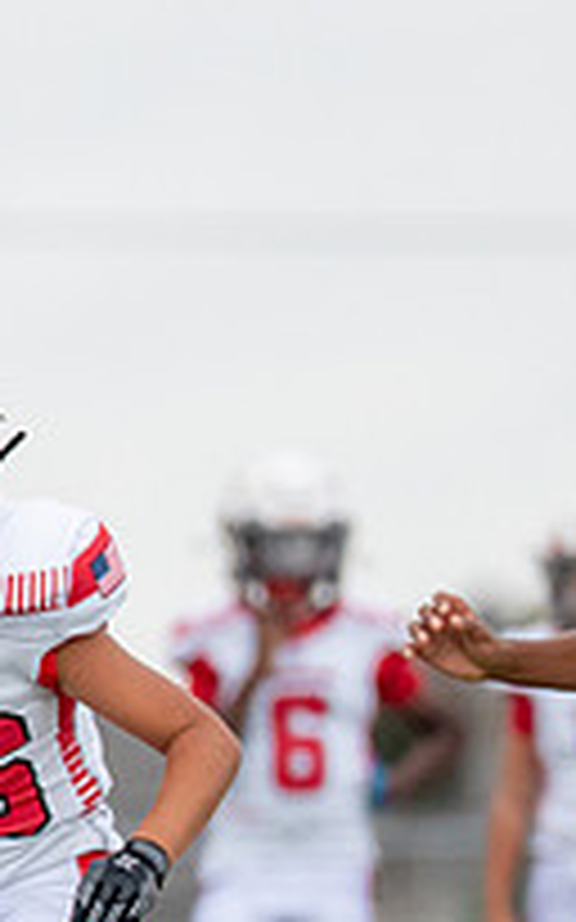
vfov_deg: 1.8
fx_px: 29734
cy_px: 717
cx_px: -621
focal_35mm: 1183
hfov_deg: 1.1
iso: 500
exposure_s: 1/2000
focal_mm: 200
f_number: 2.8
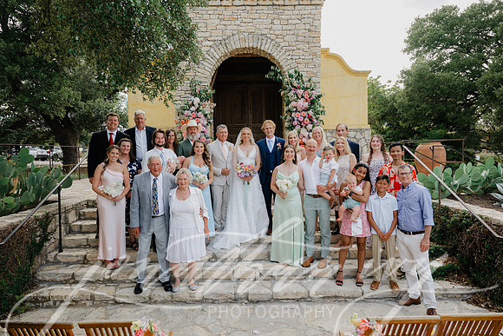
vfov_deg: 51.3
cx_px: 252
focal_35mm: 25
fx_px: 349
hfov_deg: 71.5
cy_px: 168
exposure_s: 1/400
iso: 250
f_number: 4
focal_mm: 25
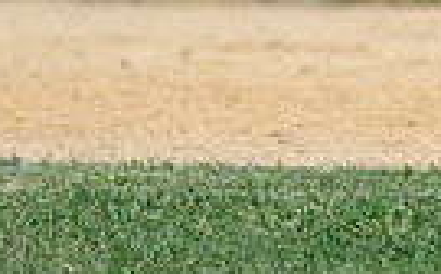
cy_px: -258
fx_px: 18318
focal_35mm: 1526
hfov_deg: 1.4
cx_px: 479
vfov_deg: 0.9
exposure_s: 1/2000
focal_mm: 300
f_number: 4
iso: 200
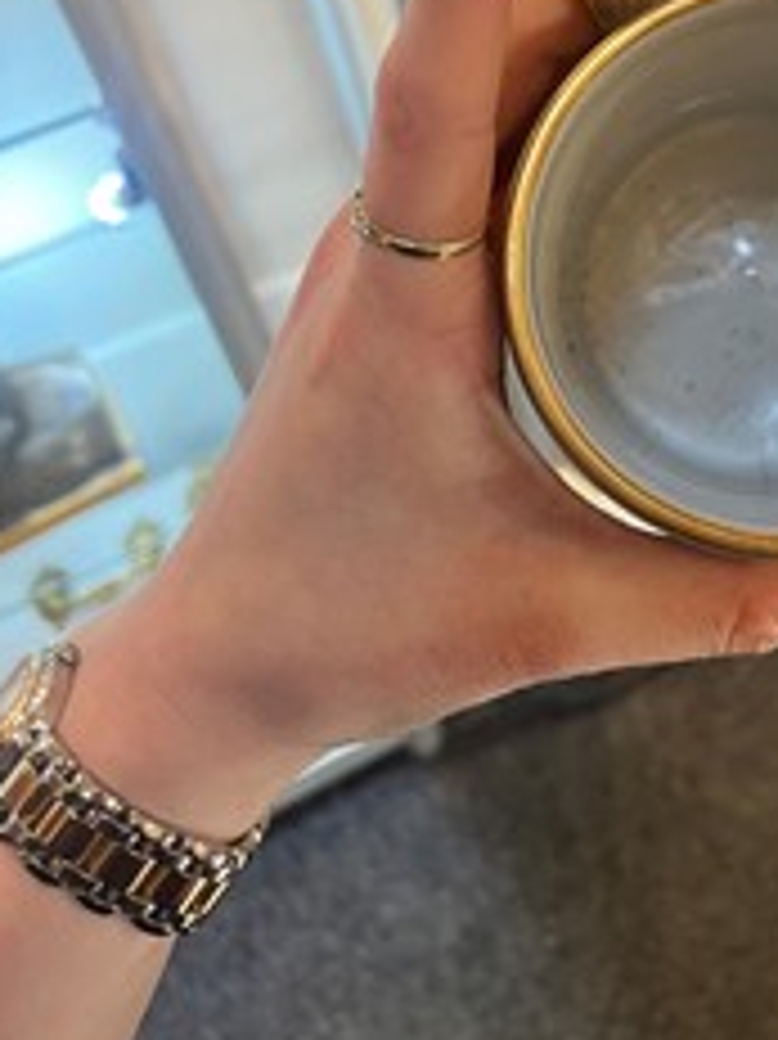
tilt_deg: -45.6
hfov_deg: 31.1
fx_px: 1350
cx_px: 652
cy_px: 185
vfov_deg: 40.1
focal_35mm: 45
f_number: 1.6
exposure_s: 1/50
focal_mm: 5.1
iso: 100
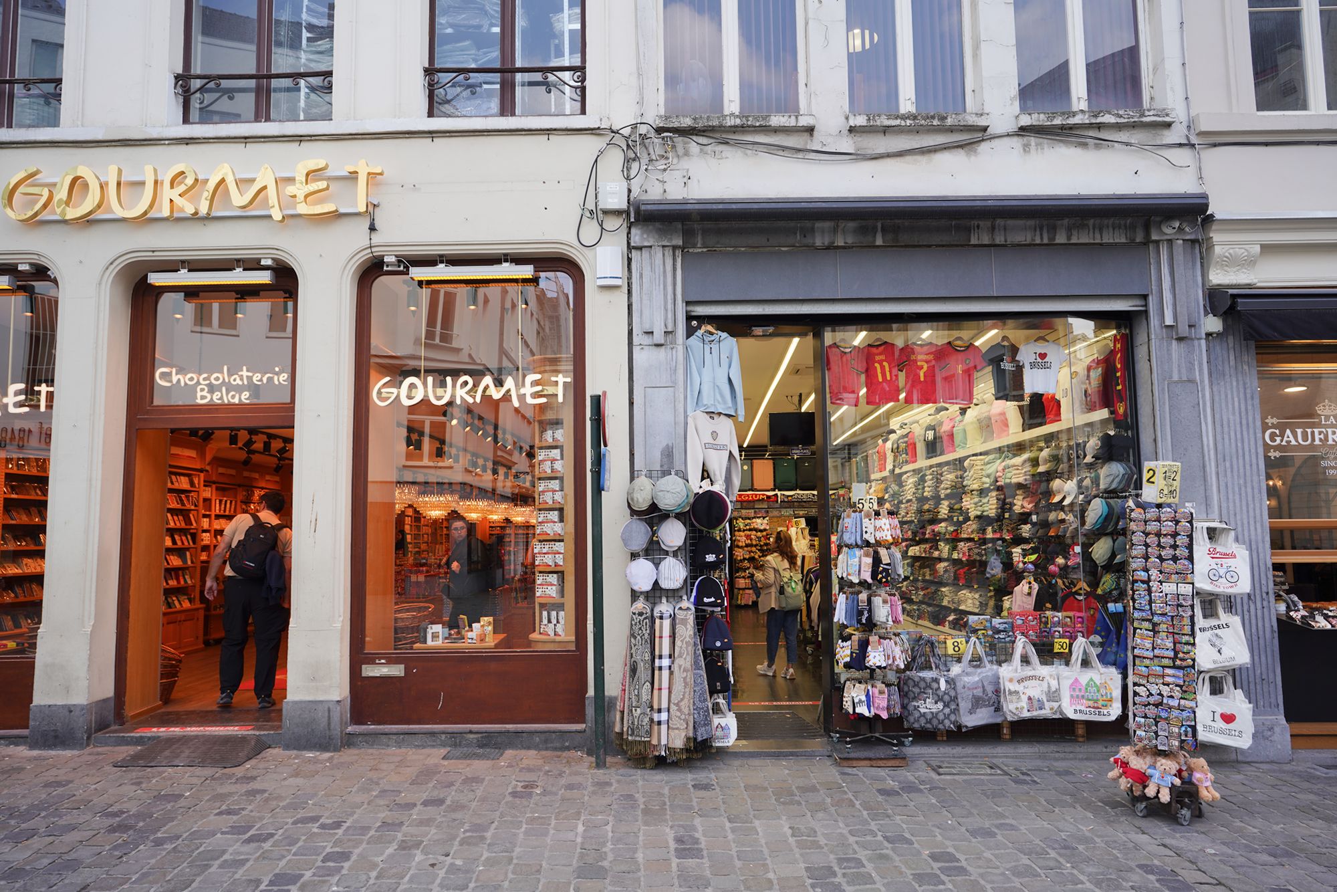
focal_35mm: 24
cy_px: 446
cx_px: 668
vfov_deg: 53.1
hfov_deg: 73.7
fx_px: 891
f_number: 6.3
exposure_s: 1/100
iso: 100
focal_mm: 24
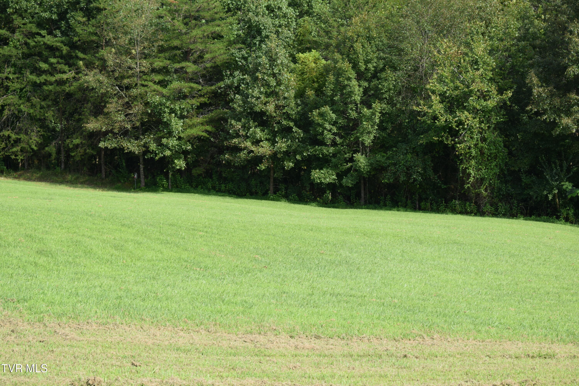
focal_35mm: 82
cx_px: 290
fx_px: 1327
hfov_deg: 24.6
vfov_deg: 16.6
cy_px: 193
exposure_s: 1/200
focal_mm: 55
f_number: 7.1
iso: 100
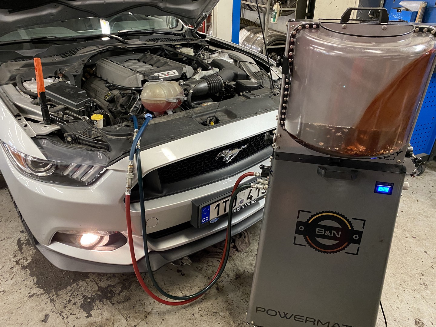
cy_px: 164
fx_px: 327
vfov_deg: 53.1
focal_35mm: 26
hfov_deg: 67.3
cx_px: 218
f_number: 1.8
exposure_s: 1/33
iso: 500
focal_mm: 4.25
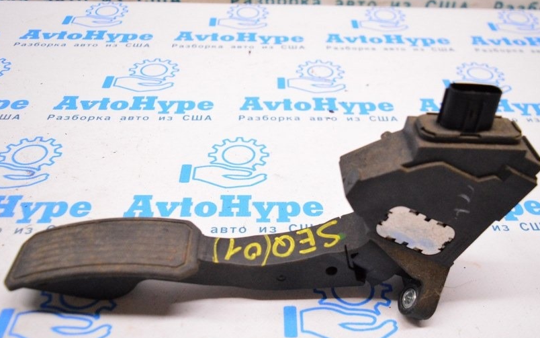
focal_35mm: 35
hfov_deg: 55.3
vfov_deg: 36.2
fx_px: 515
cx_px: 283
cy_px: 200
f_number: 3.5
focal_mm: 18
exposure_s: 1/400
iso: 3200
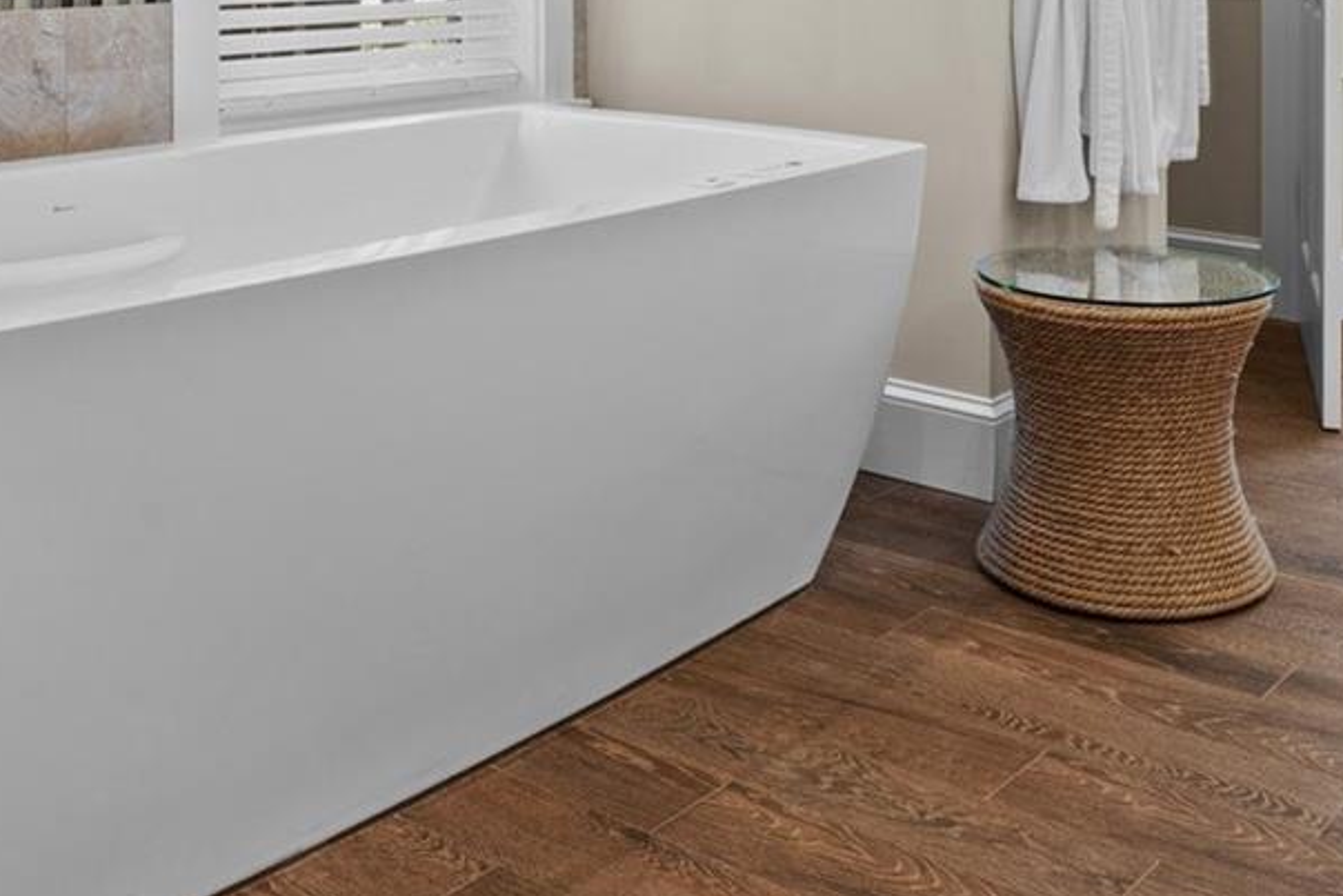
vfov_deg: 27.5
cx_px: 732
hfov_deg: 43.6
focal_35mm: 45
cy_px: -73
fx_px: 1679
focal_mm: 17
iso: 250
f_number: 9
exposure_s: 1/5
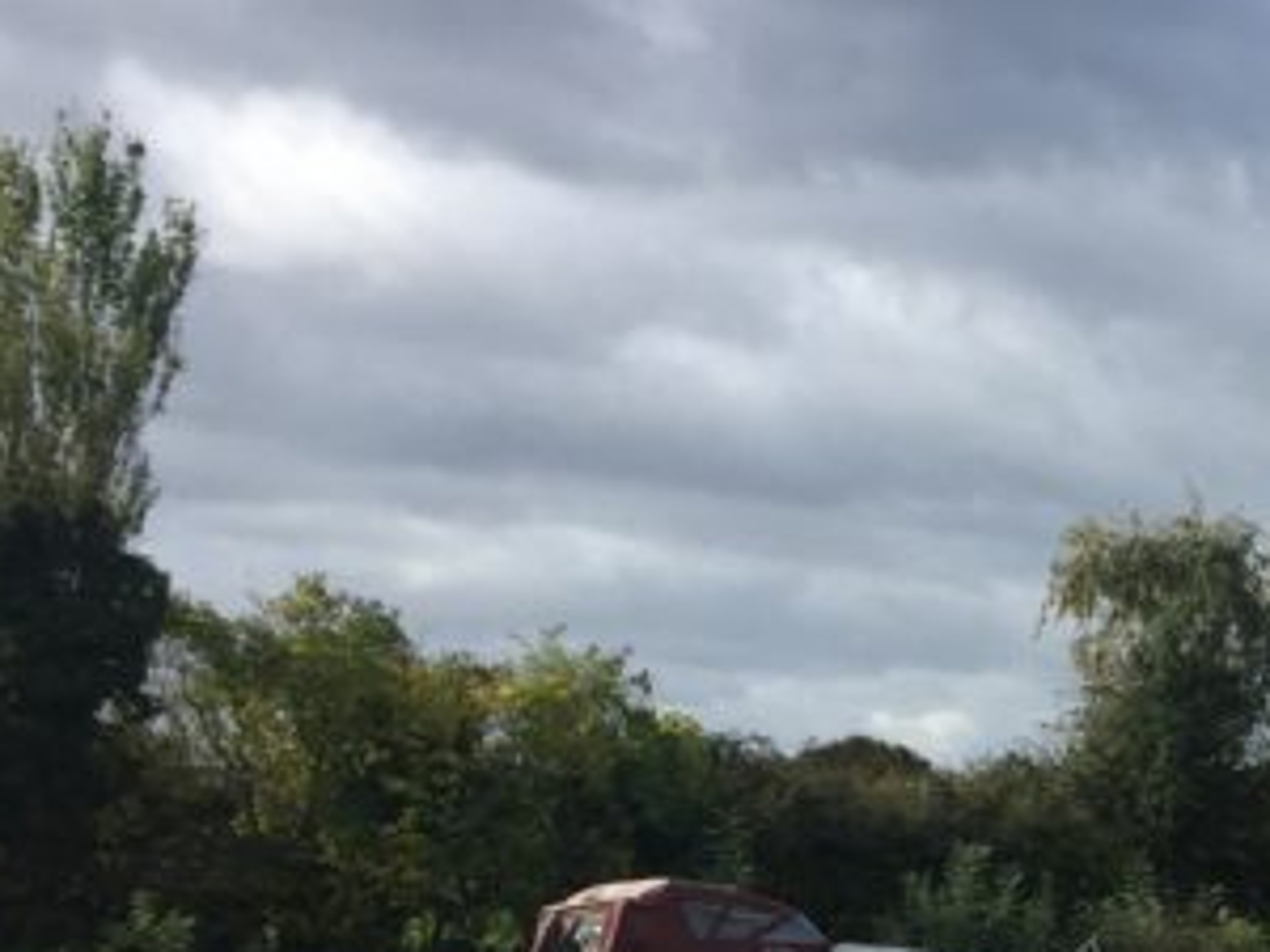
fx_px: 3632
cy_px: 1142
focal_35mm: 99
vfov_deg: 14.5
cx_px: 1719
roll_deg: +0.4
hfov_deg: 18.3
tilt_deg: -3.7
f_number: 2.2
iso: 32
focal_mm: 4.15
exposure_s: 1/1276
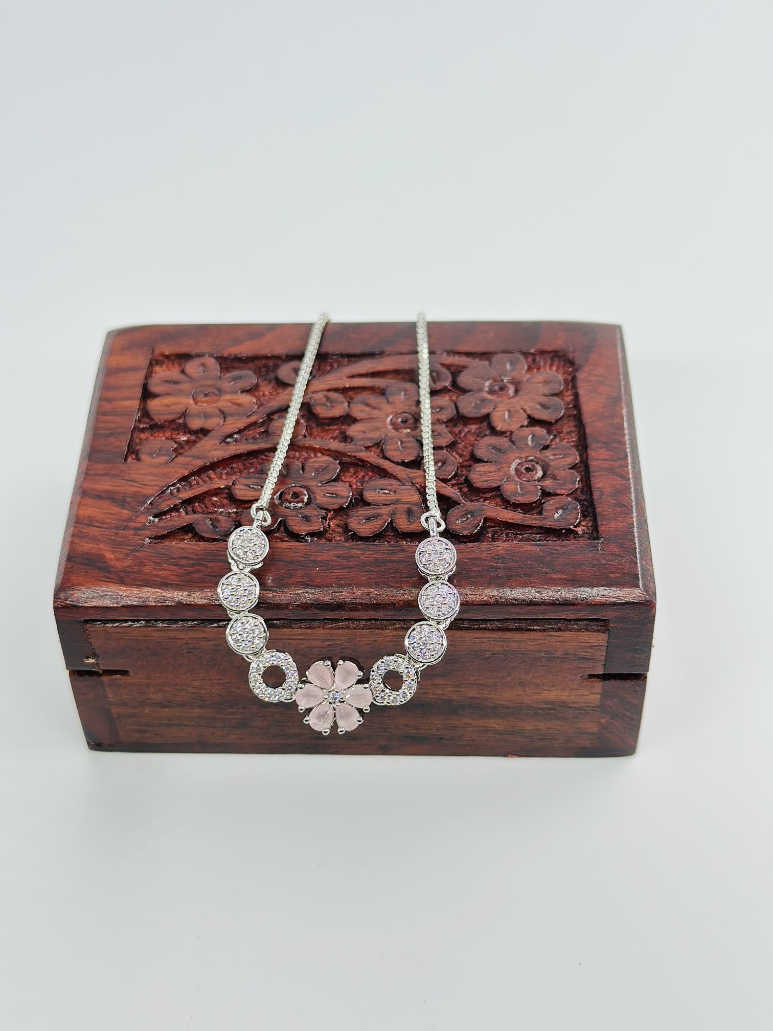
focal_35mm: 48
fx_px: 1429
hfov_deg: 30.3
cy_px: 516
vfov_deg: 39.7
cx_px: 386
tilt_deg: -45.9
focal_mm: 6.86
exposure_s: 1/426
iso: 80
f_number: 1.78
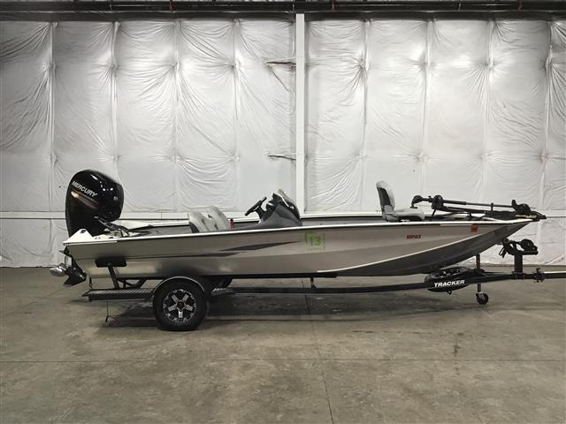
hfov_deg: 58.4
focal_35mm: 31
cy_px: 212
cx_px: 283
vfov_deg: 45.4
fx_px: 507
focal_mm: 3.3
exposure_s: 1/30
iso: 50
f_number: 2.4
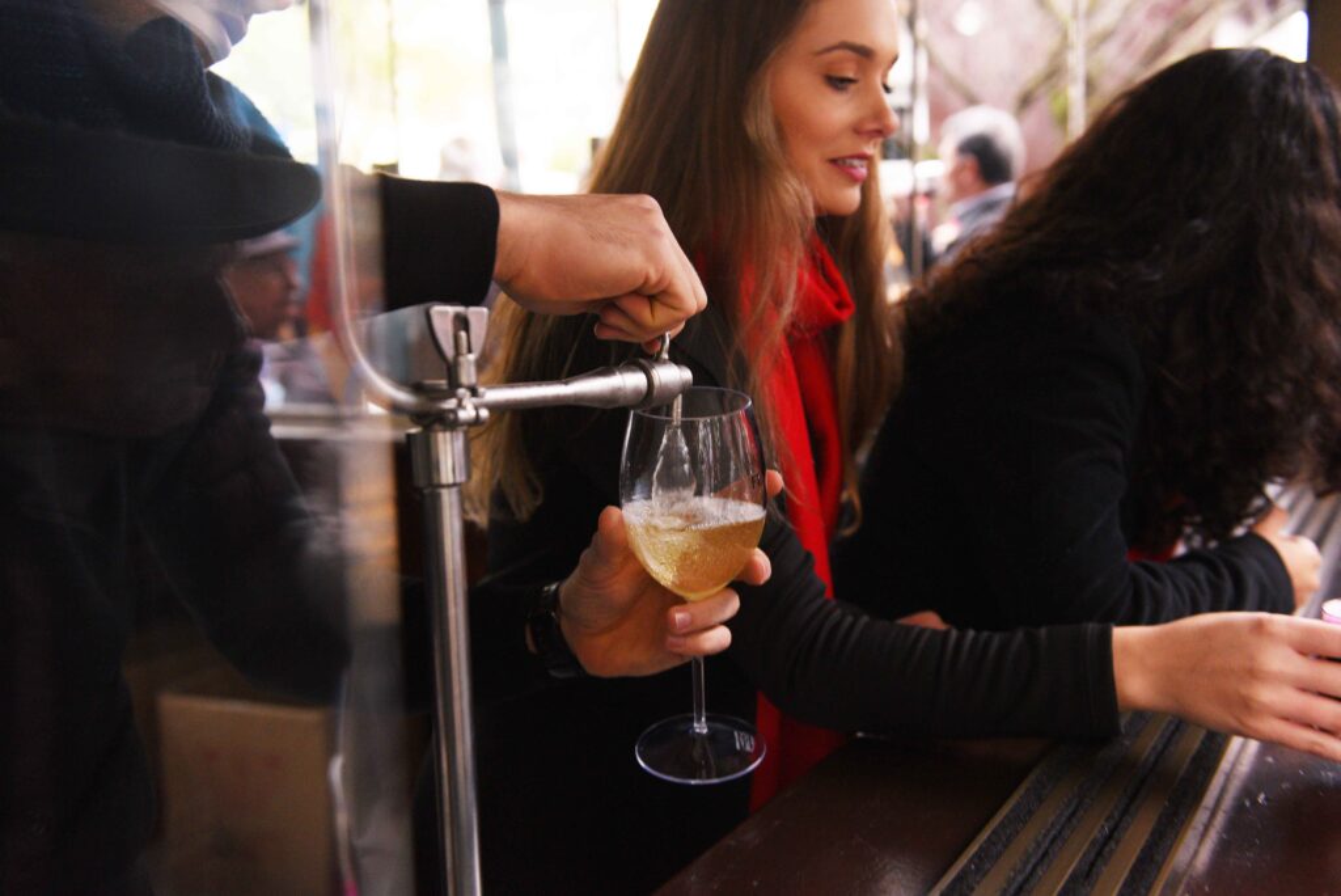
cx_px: 670
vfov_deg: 36.9
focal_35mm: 36
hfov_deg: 53.1
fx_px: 1342
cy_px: 448
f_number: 3.2
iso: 1600
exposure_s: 1/200
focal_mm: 36
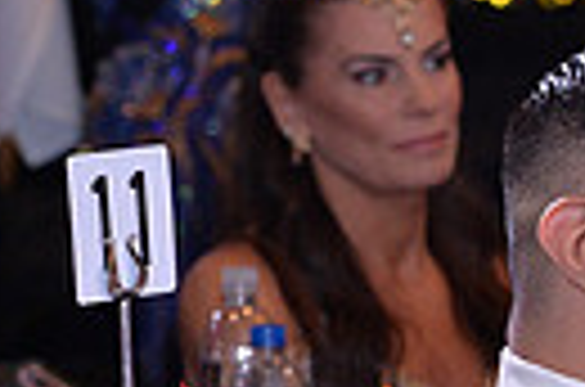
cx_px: 1197
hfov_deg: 3.5
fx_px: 9418
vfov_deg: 2.4
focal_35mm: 581
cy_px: 367
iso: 2000
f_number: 5
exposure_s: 1/250
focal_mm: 130
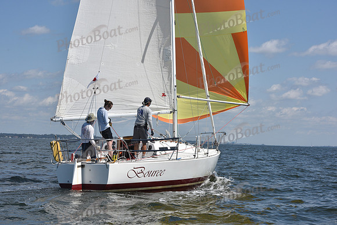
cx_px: 168
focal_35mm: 70
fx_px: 655
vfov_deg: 19.5
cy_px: 112
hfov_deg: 28.8
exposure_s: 1/1250
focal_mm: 70
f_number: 10
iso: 320
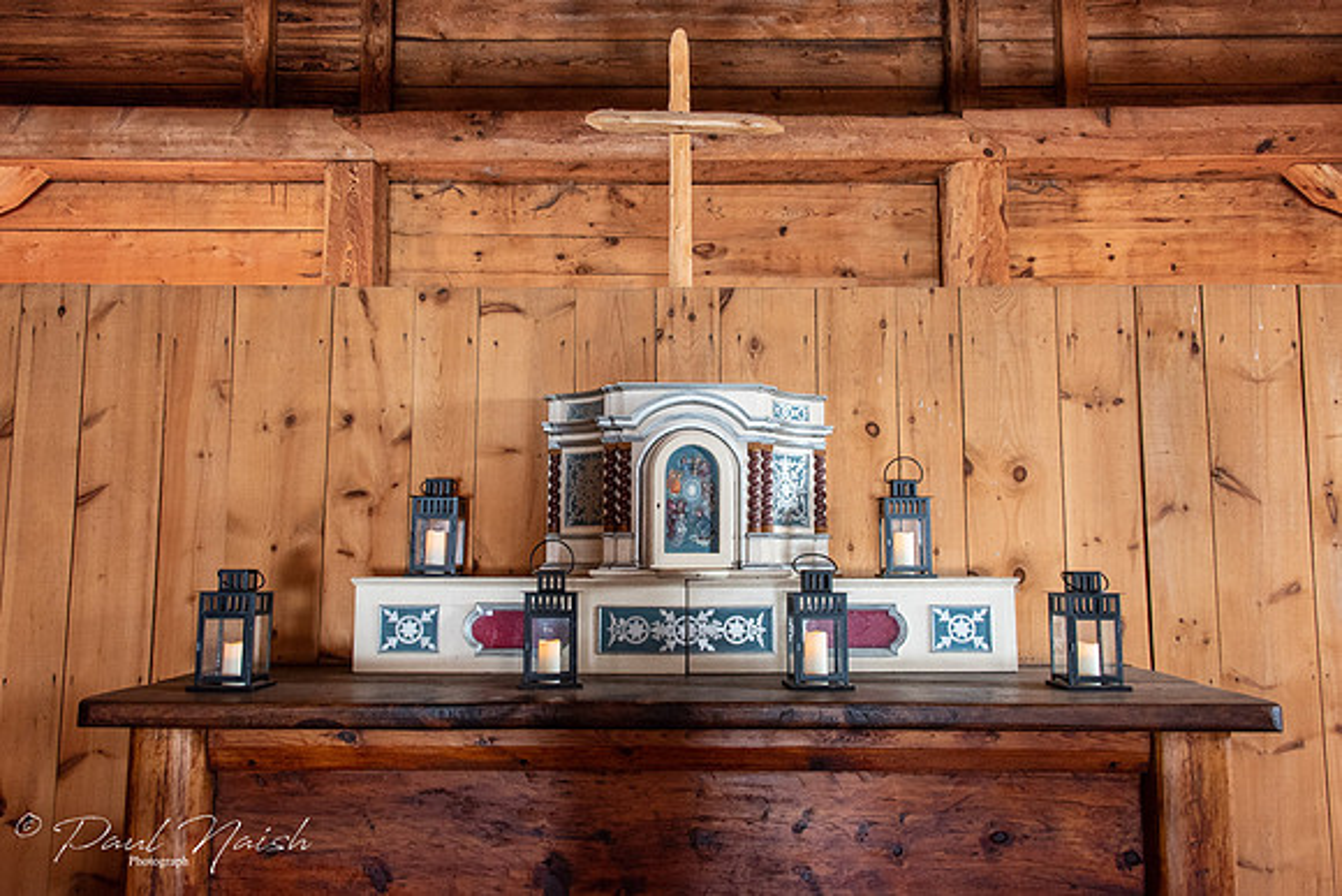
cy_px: 448
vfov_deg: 44.9
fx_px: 1084
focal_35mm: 29
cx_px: 671
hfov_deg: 63.5
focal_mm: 28
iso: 2500
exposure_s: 1/50
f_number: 9
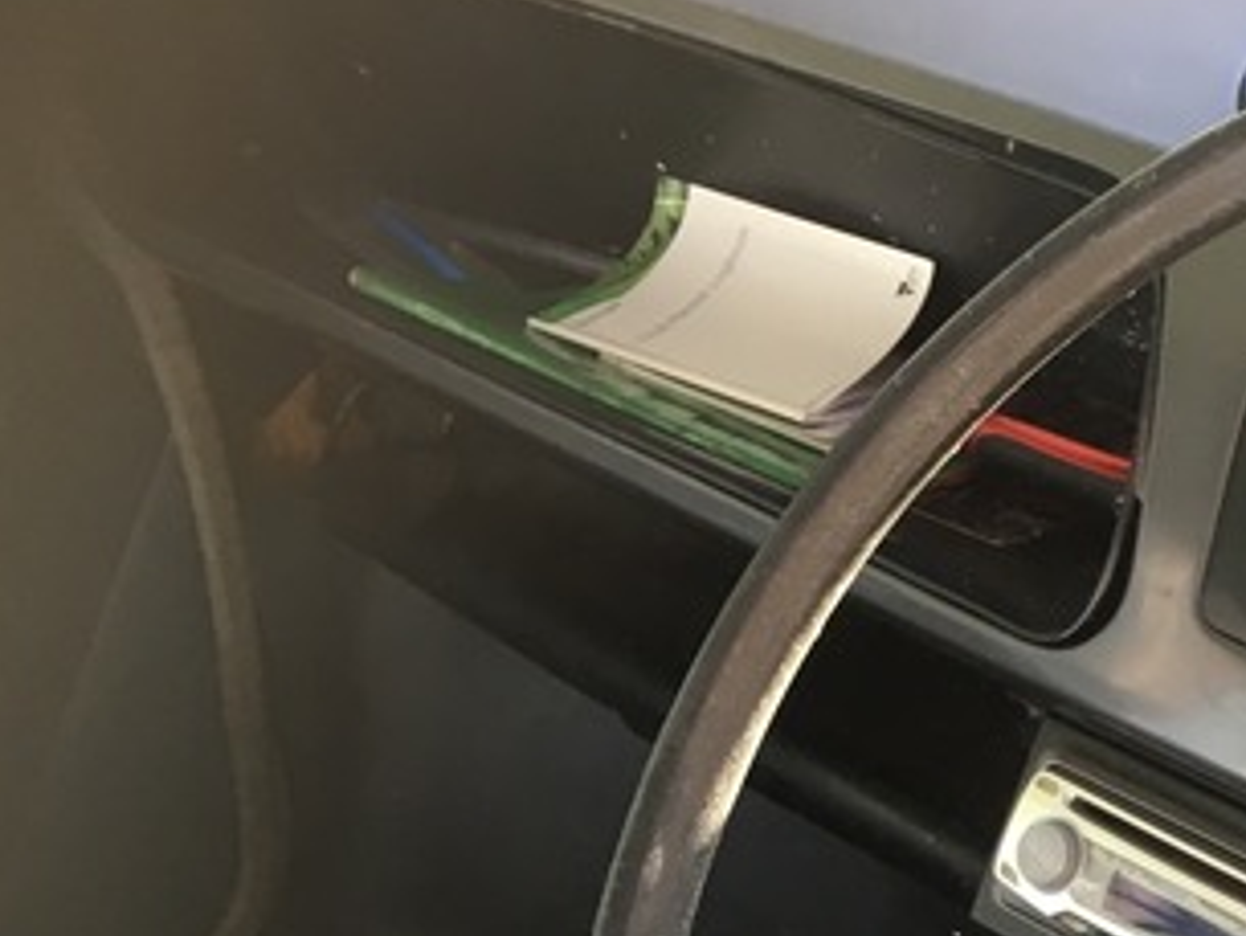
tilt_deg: -31.2
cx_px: 1471
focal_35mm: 76
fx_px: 2737
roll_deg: +4.3
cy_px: 1136
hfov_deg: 23.6
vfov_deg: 18.4
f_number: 2.2
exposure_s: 1/33
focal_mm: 4.15
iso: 25
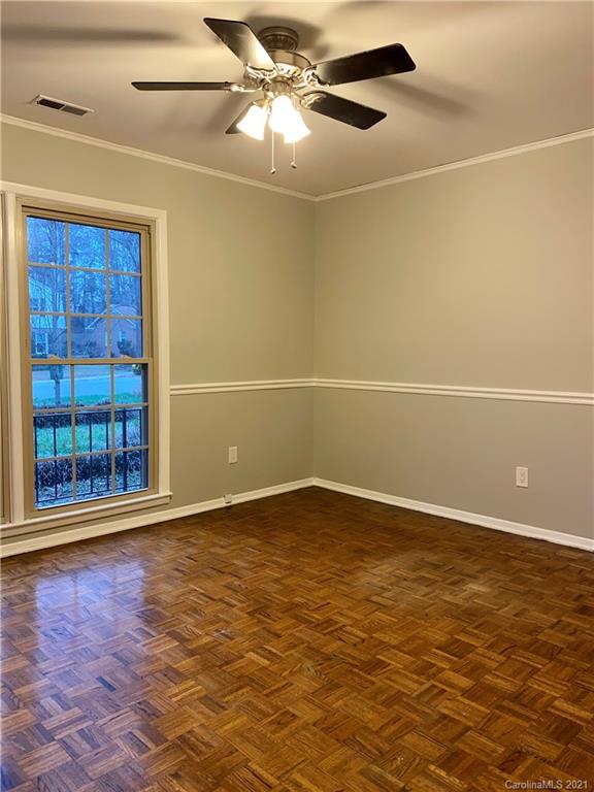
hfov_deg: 53.1
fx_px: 595
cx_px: 297
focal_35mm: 26
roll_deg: -0.7
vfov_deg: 67.3
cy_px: 396
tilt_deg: -3.5
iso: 32
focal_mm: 4.25
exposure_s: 1/24
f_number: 1.8
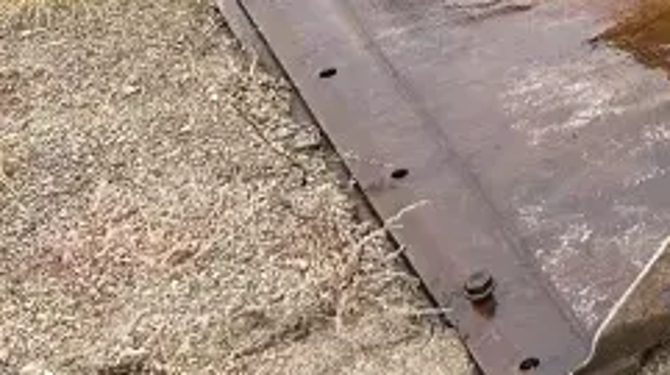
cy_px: -567
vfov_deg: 9.4
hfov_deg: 16.0
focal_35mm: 113
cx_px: 1215
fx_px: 2006
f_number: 1.5
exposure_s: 1/416
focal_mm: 5.7
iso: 50
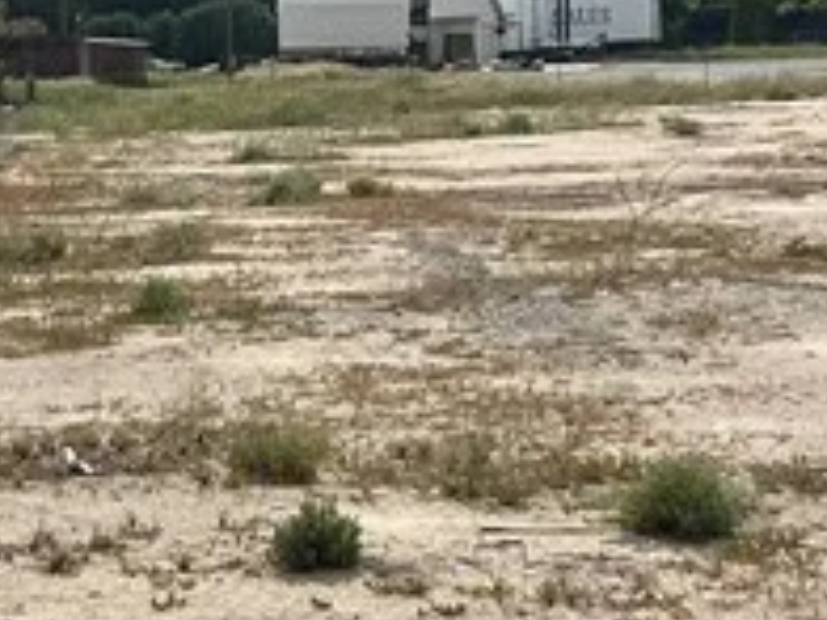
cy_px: 392
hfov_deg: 14.3
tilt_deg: -4.6
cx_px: 13
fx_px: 3249
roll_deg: +1.7
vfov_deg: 10.9
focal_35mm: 136
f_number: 1.5
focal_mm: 5.7
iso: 50
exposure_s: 1/11364
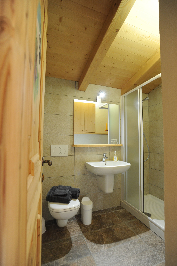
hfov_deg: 70.4
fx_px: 126
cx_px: 88
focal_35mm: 17
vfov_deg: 93.3
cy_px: 133
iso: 1600
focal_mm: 17
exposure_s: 1/40
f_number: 5.6
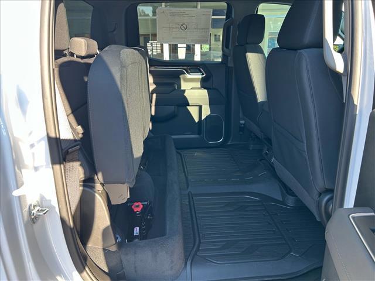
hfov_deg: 67.3
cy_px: 140
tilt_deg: -14.4
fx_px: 282
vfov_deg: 53.1
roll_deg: +2.0
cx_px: 188
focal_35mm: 26
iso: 40
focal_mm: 5.7
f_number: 1.5
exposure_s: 1/121
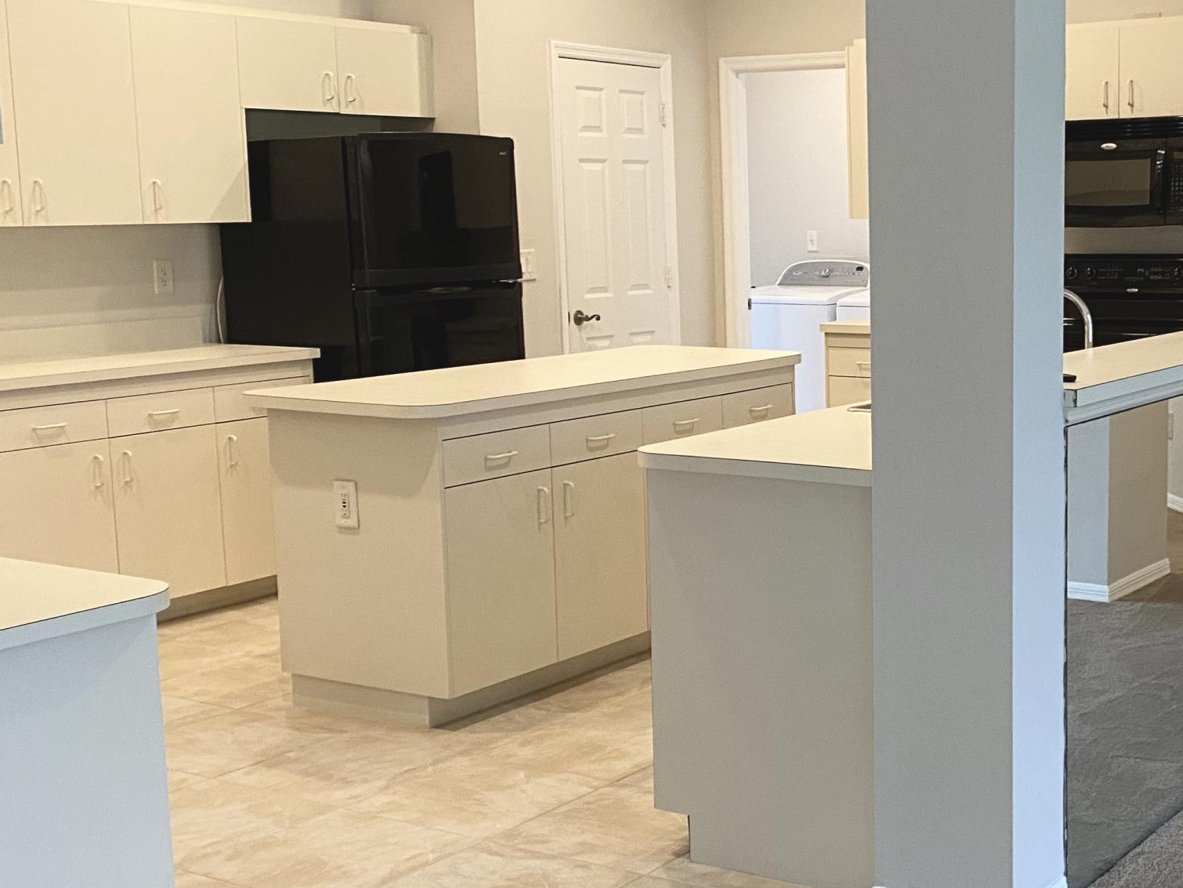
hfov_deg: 36.3
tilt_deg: -9.2
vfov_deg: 28.6
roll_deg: +0.4
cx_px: 935
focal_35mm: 51
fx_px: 1743
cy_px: 473
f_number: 1.8
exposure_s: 1/60
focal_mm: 4.25
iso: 250
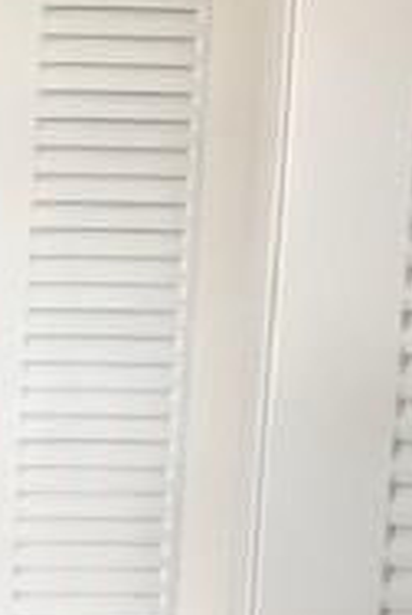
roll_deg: -0.5
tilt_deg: -7.3
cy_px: 504
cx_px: -258
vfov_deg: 20.3
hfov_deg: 12.9
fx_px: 1693
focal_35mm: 99
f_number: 1.8
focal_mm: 3.99
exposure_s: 1/120
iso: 40
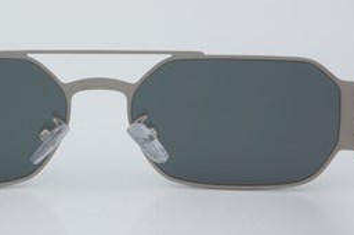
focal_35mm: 129
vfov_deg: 10.6
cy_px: 115
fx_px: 1265
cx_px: 98
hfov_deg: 15.9
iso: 100
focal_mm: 55
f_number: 32
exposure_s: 1/3
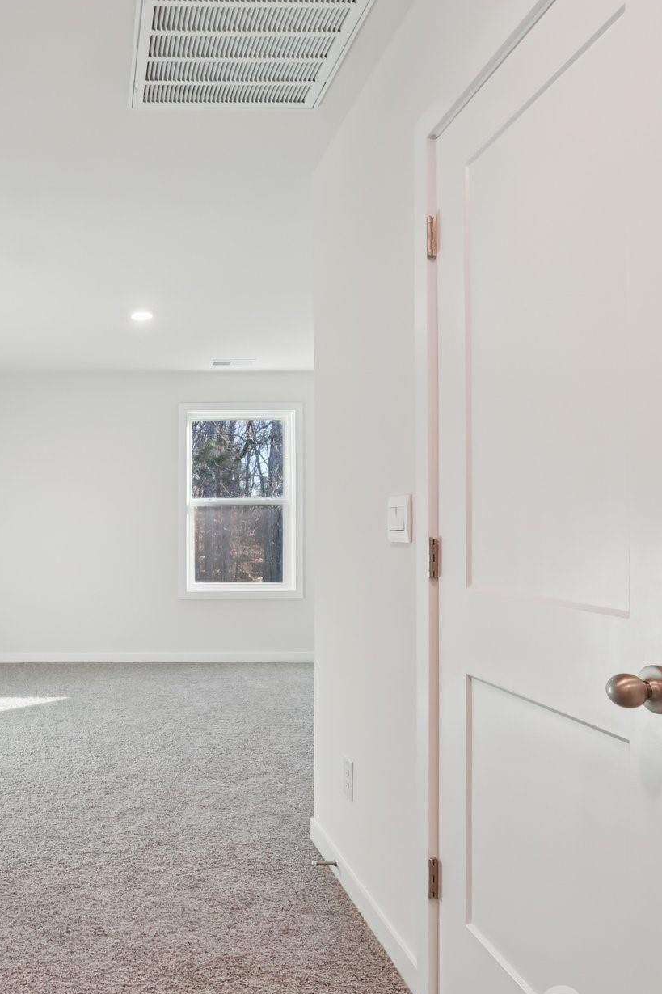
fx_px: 690
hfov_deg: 47.6
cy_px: 533
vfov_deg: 71.4
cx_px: 107
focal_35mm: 25
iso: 400
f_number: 8
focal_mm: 10
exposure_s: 1/15
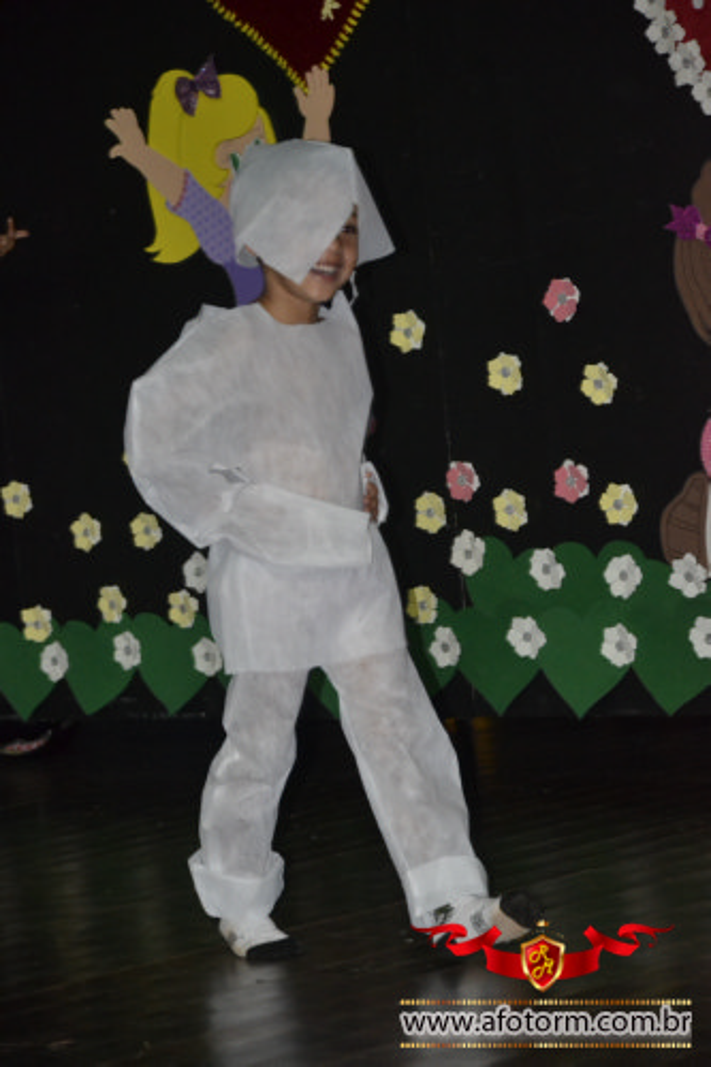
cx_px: 356
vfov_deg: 14.4
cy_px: 534
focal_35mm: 142
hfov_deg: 9.6
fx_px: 4224
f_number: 5.6
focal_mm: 95
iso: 3200
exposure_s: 1/60
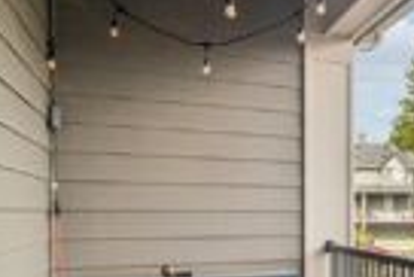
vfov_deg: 28.1
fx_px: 541
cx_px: 496
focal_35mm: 47
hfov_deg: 33.9
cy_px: 224
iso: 1600
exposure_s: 1/1600
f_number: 8
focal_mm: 16
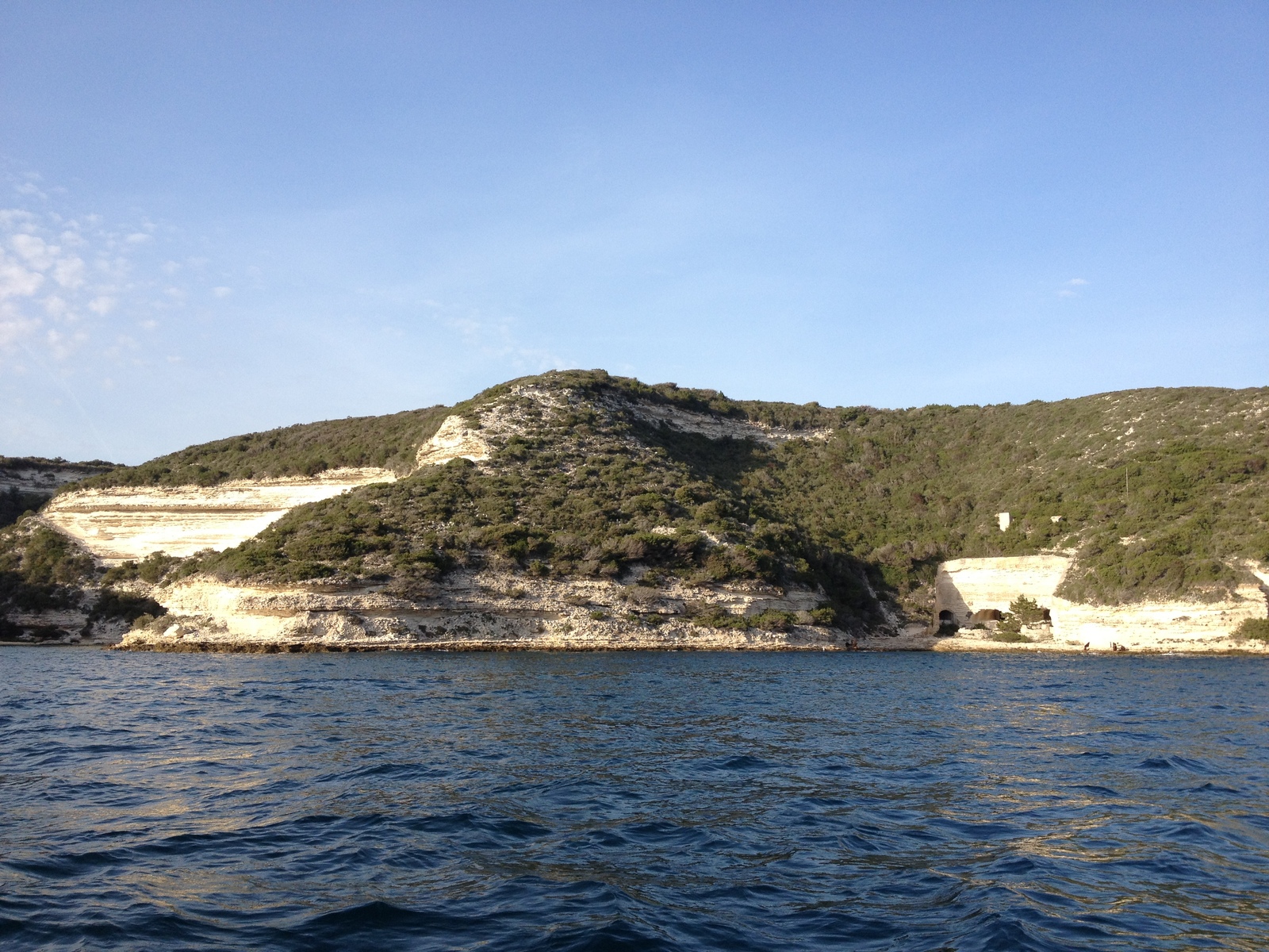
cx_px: 634
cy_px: 476
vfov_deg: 40.7
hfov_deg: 52.6
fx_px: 1283
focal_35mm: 35
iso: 64
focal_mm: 4.28
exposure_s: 1/920
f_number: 2.4
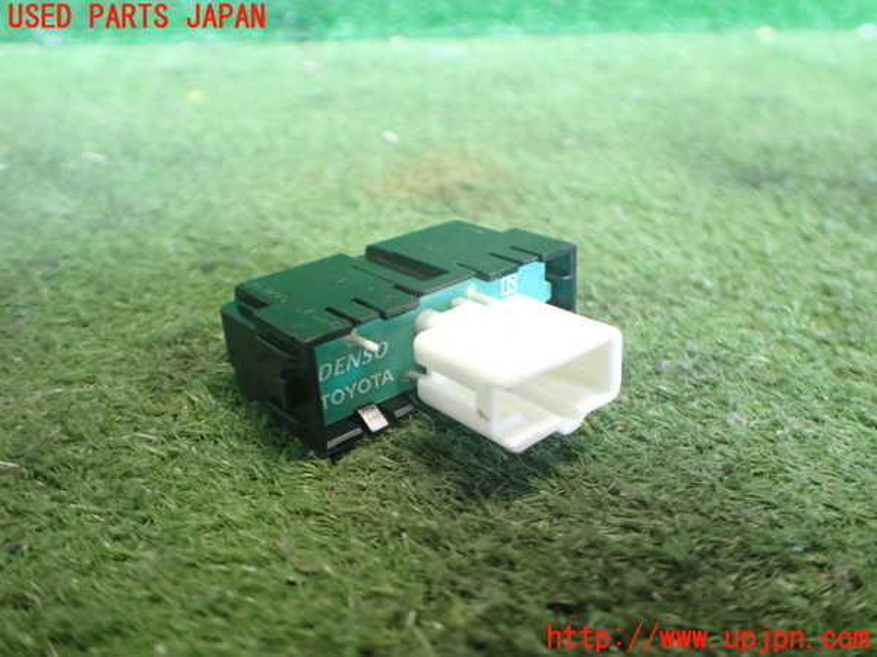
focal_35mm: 30
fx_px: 760
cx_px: 438
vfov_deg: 46.8
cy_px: 328
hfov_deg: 60.0
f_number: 2.3
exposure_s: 1/60
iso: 800
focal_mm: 5.4
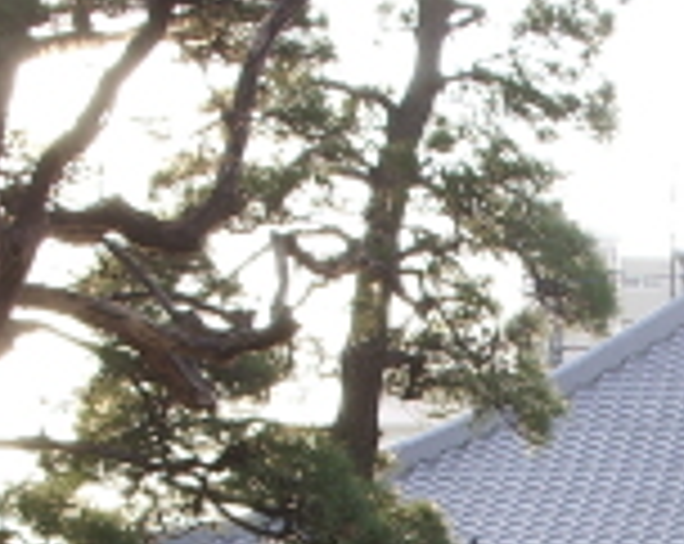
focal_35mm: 129
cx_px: 754
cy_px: 733
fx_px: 2606
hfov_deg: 14.6
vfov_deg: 11.6
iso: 50
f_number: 4.3
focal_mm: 5.8
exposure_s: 1/80
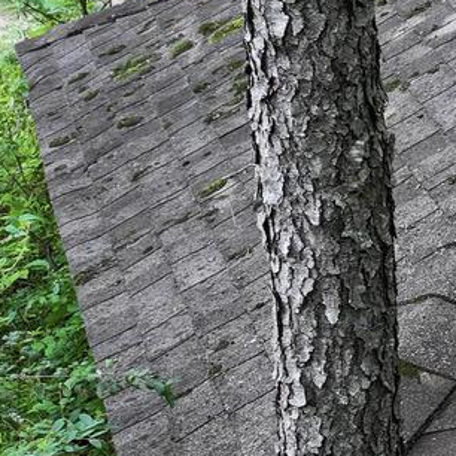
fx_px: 2116
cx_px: 1185
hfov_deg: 10.2
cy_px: 429
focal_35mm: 142
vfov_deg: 12.2
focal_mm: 12.29
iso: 100
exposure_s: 1/25
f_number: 2.8
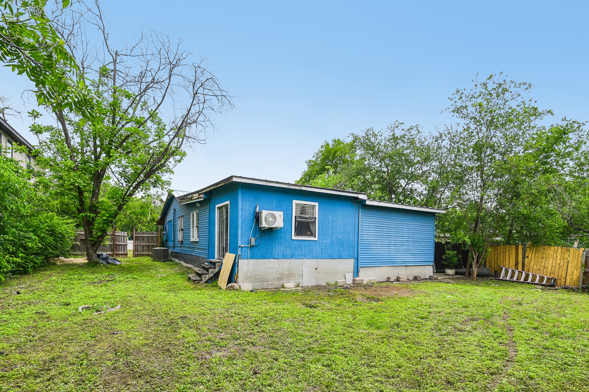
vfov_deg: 70.4
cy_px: 184
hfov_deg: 93.3
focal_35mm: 17
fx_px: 278
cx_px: 303
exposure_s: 1/400
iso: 400
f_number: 8
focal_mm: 16
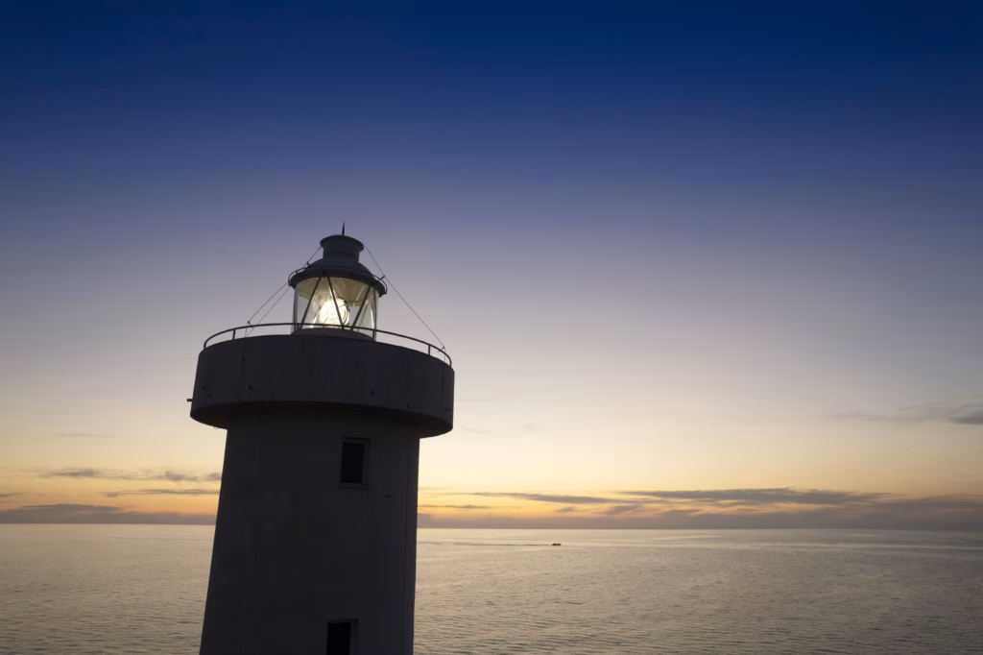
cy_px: 328
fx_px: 600
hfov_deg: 78.6
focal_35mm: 22
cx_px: 492
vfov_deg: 57.2
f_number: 2.8
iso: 100
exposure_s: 1/120
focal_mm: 8.38
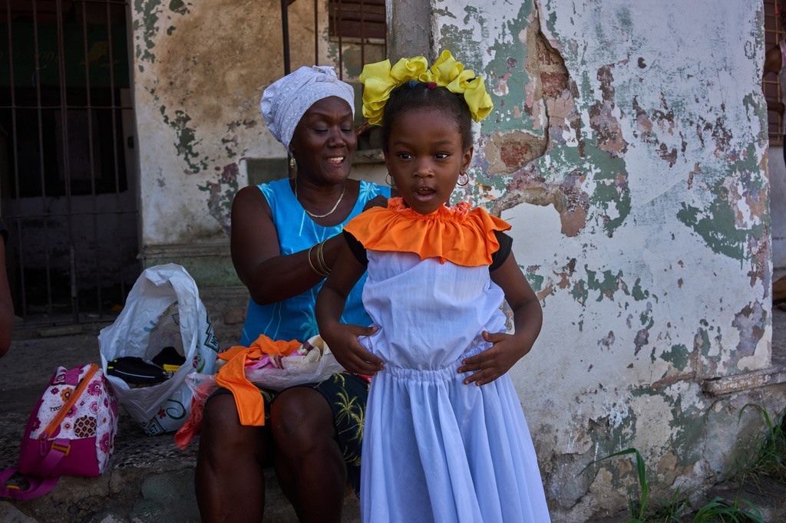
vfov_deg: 37.8
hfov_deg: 54.4
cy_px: 262
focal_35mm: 35
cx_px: 393
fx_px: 764
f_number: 7.1
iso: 100
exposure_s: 1/200
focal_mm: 35
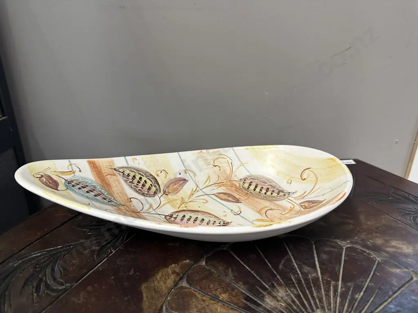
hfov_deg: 71.6
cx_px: 209
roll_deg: -0.4
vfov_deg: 56.8
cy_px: 156
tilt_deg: -23.2
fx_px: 290
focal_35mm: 24
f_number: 1.78
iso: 125
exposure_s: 1/50
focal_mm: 6.86
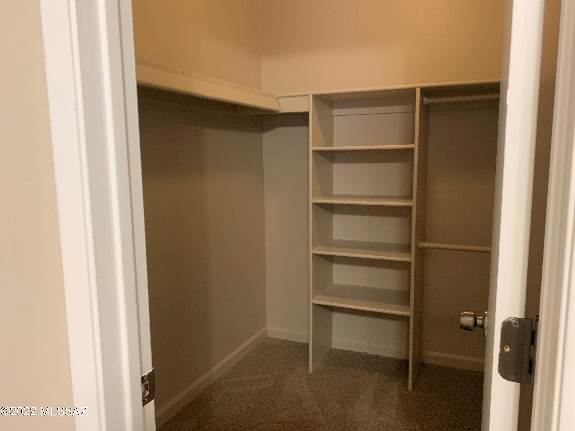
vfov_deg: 53.1
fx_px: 432
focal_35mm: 26
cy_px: 216
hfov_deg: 67.3
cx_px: 288
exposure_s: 1/60
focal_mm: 4.25
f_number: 1.8
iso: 320
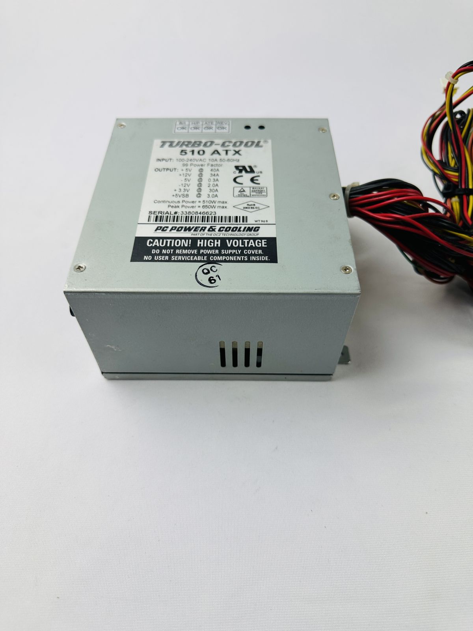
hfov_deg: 56.8
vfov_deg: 71.6
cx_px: 236
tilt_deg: -53.8
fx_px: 437
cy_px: 316
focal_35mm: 24
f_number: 1.78
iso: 64
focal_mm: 6.86
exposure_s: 1/155
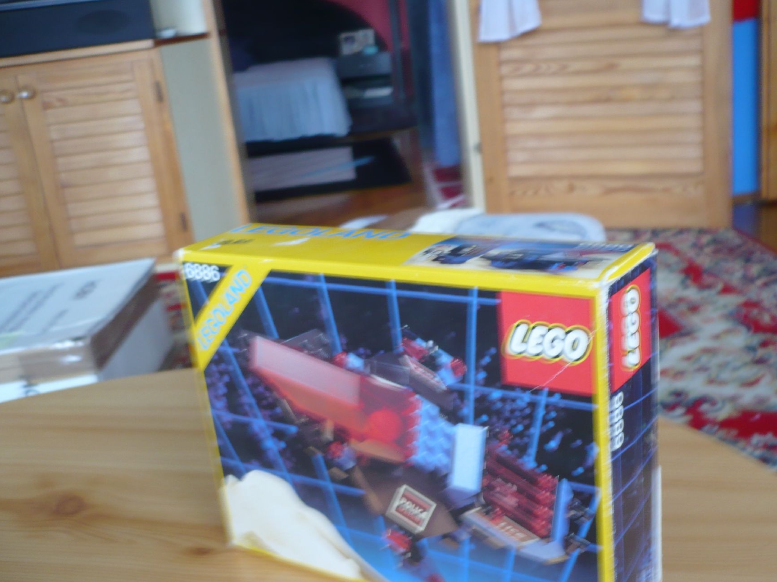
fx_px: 898
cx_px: 428
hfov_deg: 46.7
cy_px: 332
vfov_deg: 35.9
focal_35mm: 40
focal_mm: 5.8
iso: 100
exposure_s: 1/10
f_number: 2.8
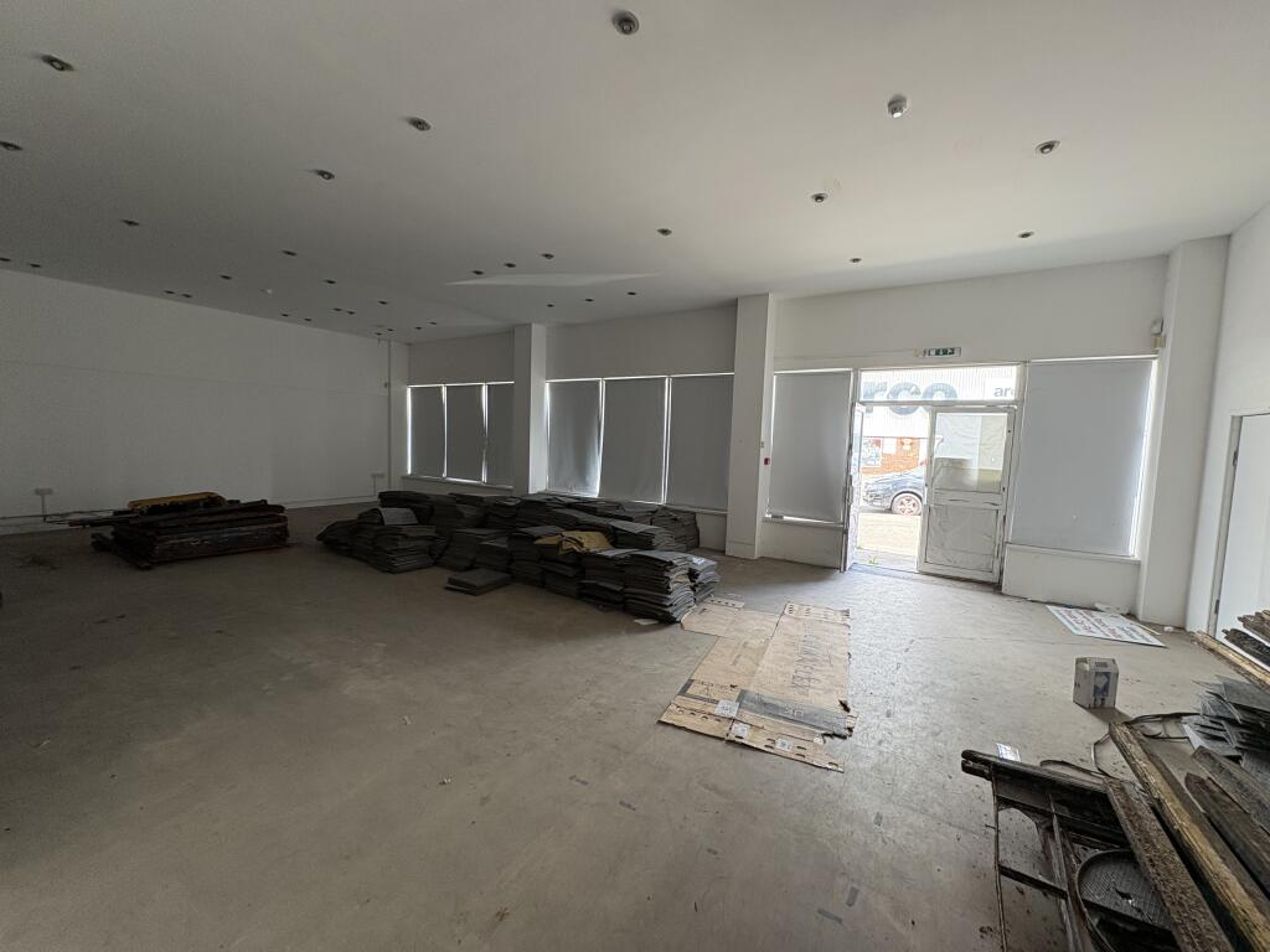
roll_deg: -1.7
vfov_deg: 85.7
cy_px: 476
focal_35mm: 14
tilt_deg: -3.2
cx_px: 635
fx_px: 514
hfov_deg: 102.1
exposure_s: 1/99
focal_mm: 2.22
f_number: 2.2
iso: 160
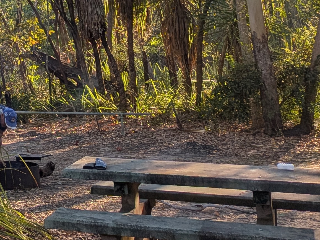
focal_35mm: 83
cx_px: -213
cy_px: -96
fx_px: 767
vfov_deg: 16.5
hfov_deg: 19.3
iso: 27
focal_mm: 4.53
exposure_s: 1/1133
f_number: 1.7
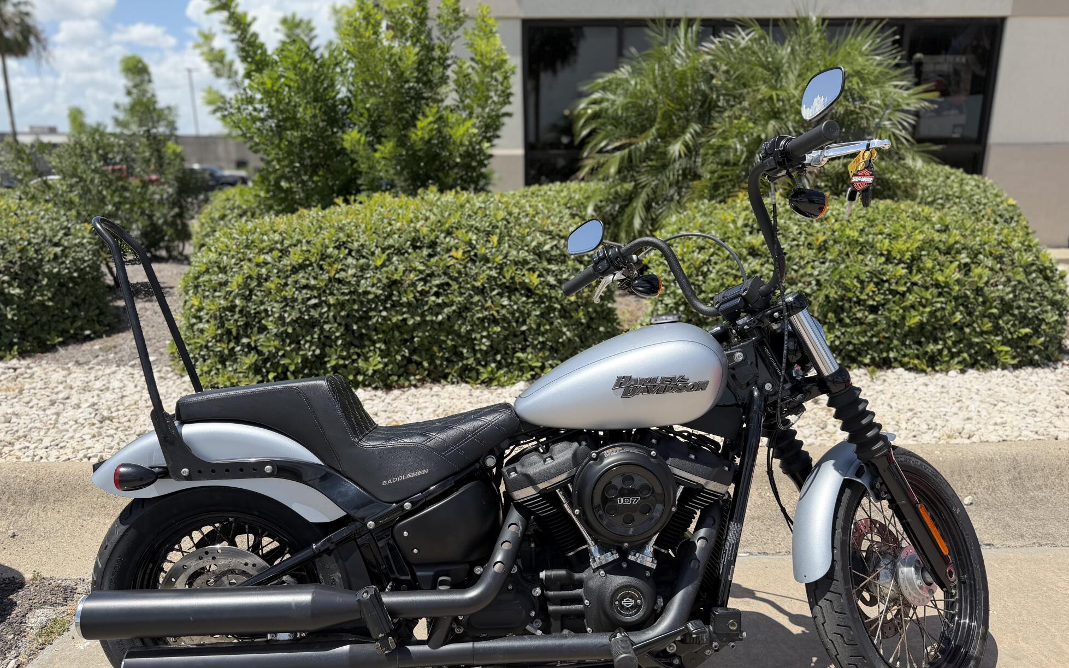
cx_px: 534
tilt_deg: -17.8
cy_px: 405
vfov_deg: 47.3
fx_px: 757
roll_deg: +1.6
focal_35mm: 26
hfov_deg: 70.4
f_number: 1.78
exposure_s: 1/4405
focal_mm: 6.76
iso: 100
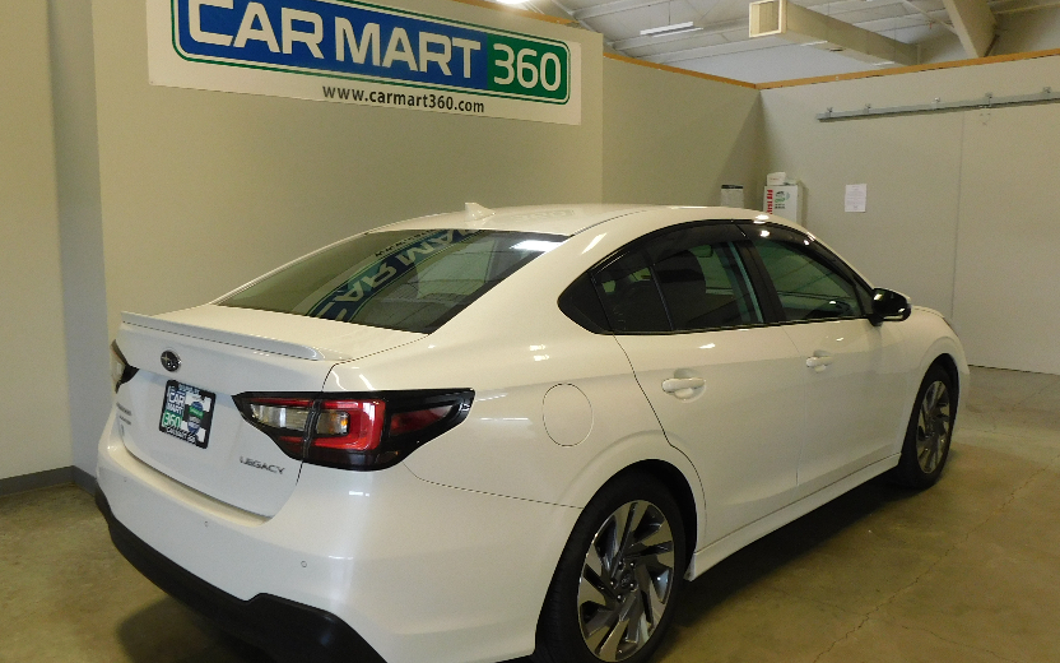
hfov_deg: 62.6
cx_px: 455
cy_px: 323
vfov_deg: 41.8
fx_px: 867
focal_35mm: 30
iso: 200
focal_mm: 4
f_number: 3
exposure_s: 1/30
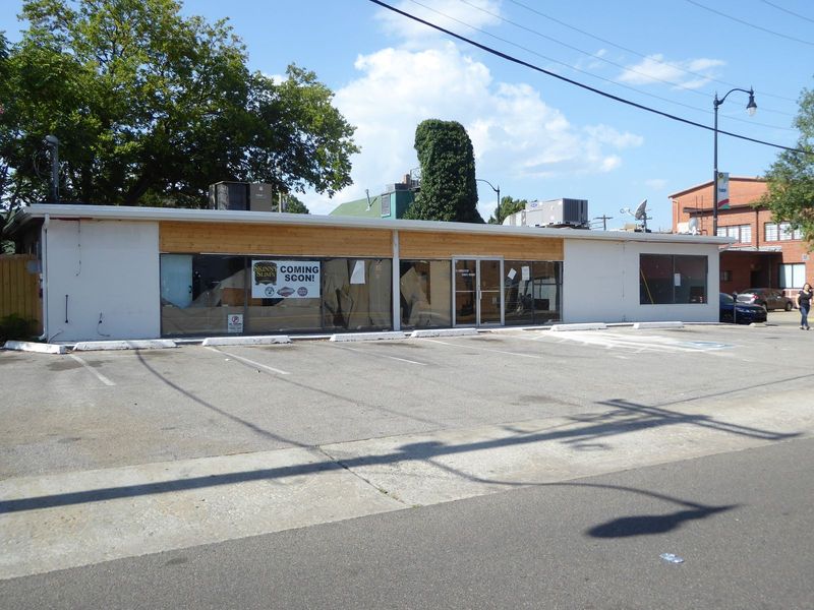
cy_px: 305
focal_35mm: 34
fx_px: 800
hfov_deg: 54.0
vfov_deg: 41.8
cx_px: 407
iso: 80
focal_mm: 5.8
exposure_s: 1/500
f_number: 3.6
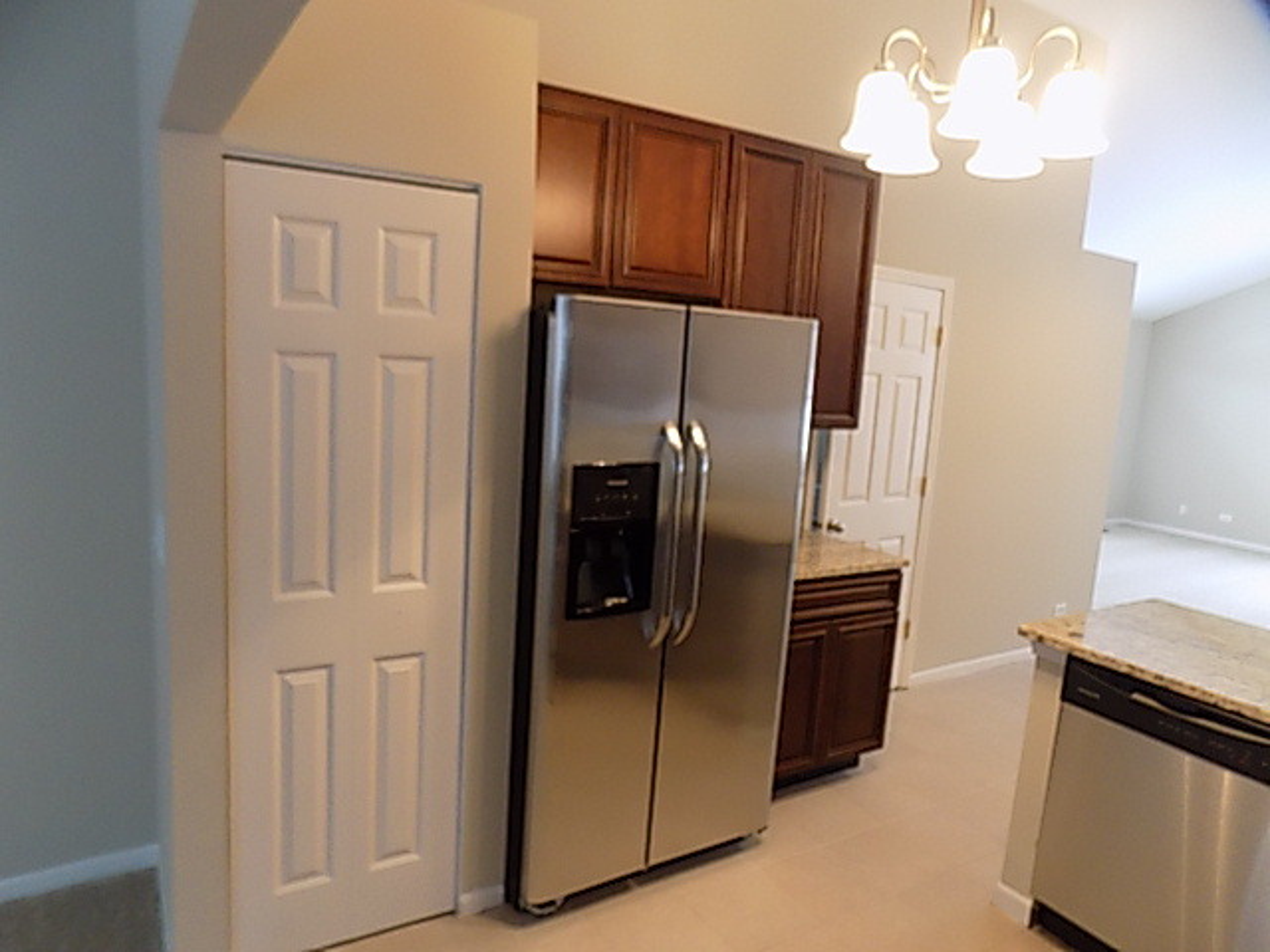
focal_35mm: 23
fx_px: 844
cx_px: 635
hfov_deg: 73.9
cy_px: 476
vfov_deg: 58.9
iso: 250
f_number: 3.1
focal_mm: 4
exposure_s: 1/30
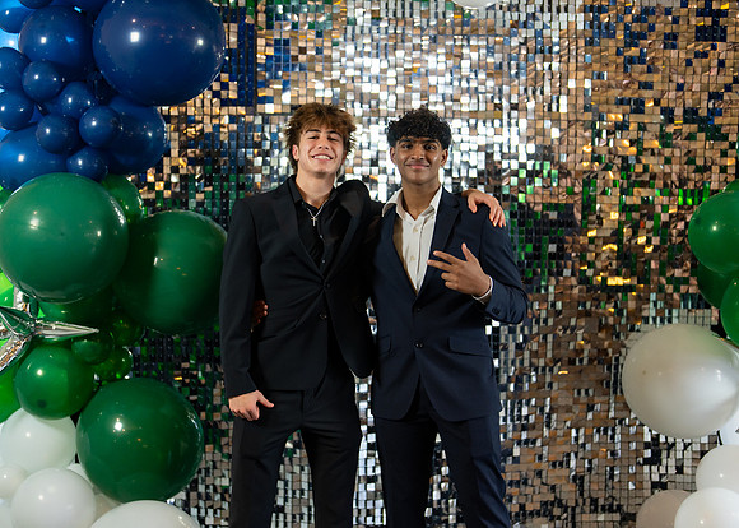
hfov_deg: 37.2
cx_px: 370
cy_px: 264
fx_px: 1099
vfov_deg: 27.0
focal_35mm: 52
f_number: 1.2
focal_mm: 50
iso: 800
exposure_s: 1/320
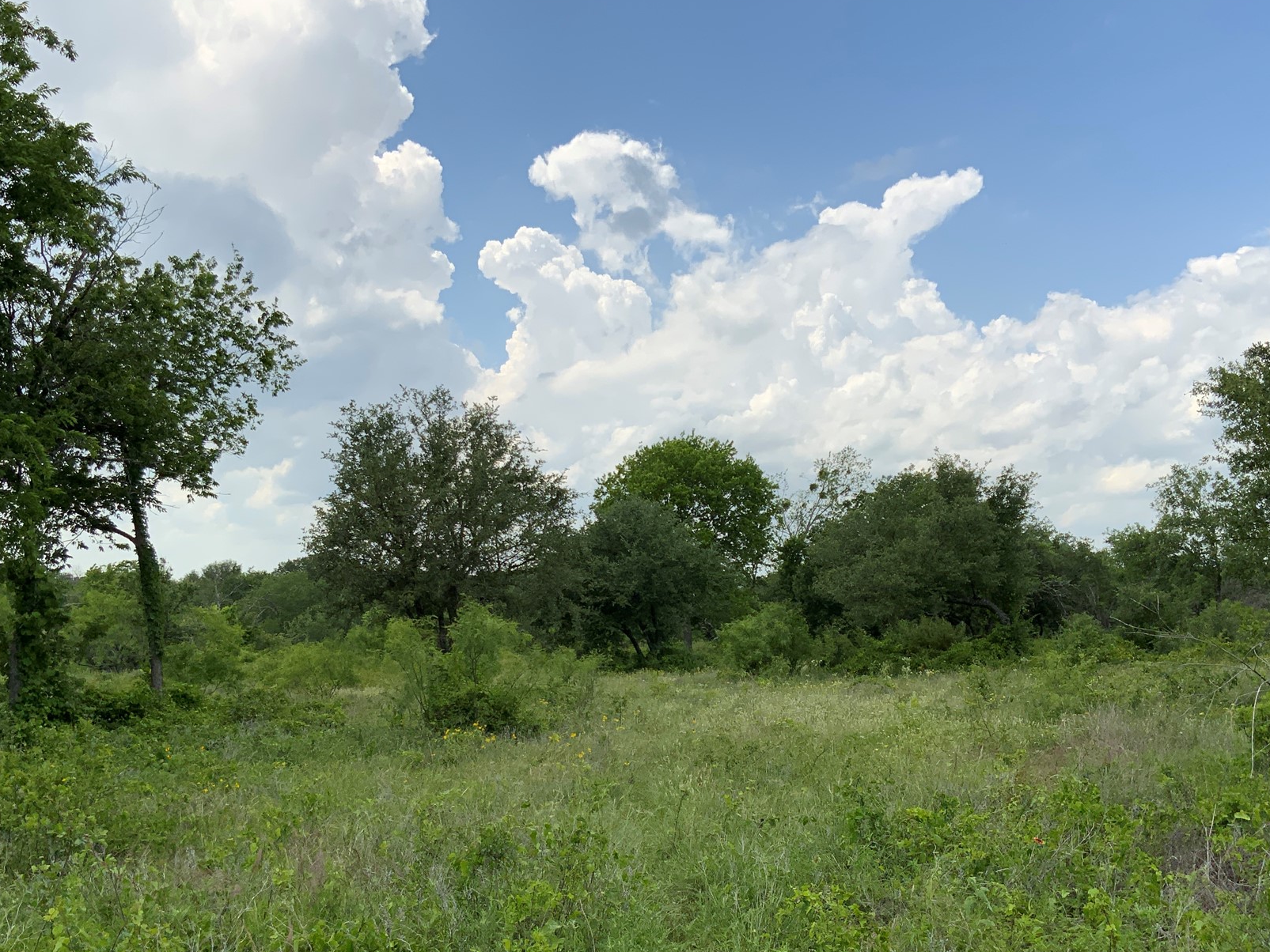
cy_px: 597
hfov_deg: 50.1
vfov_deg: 38.4
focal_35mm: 37
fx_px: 1358
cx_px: 645
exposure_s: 1/1984
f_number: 1.8
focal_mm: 3
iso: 16
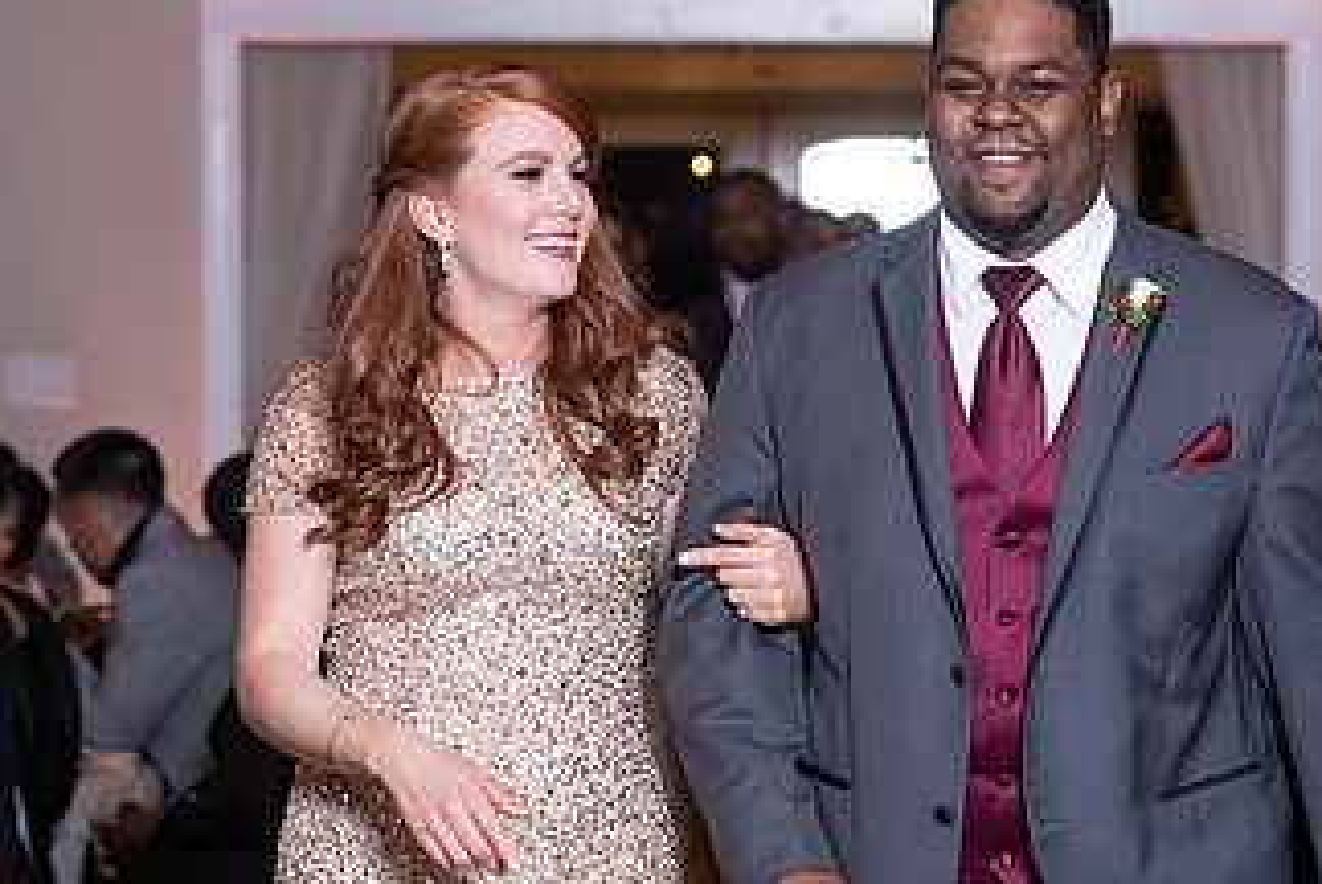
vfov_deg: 7.3
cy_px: 315
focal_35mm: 189
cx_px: 709
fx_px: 6947
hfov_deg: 10.9
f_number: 4
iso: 800
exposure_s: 1/200
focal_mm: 89
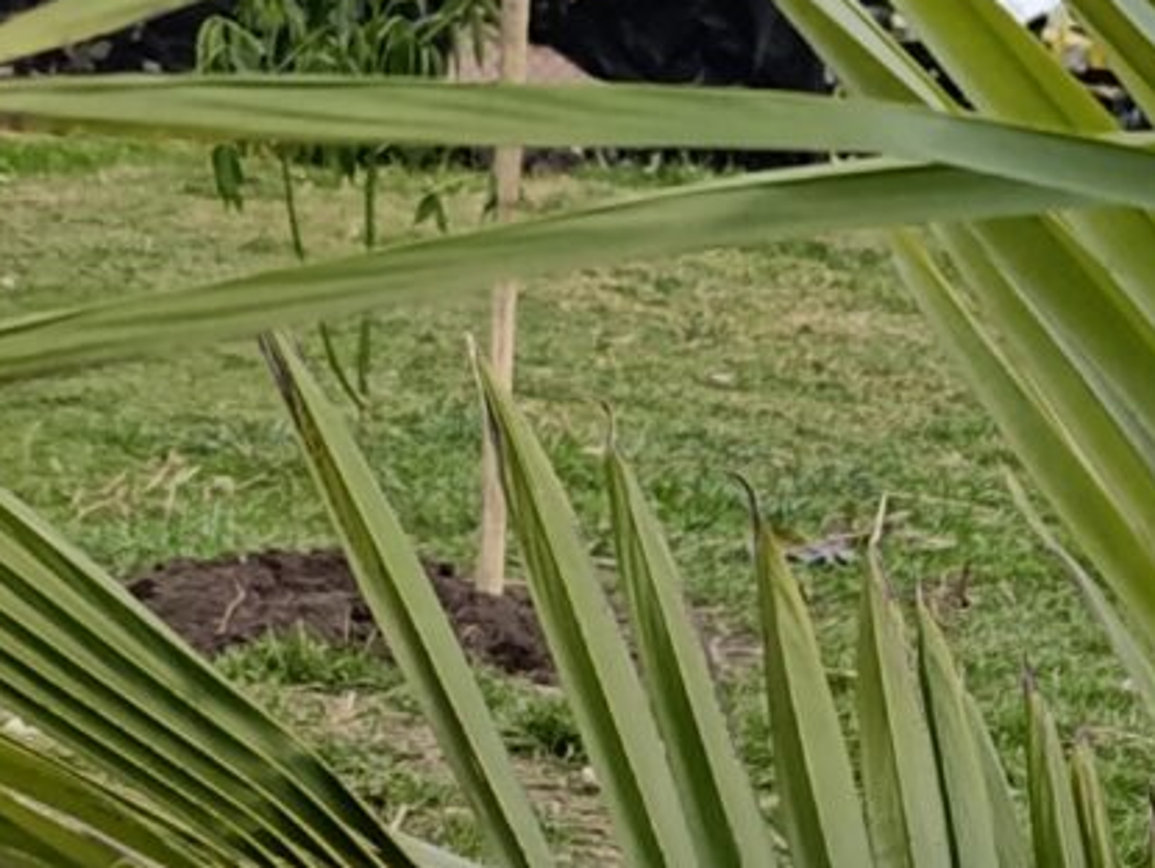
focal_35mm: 142
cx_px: 1283
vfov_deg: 10.2
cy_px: 1168
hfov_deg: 13.6
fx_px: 4742
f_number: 1.6
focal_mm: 6.14
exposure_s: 1/304
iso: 50
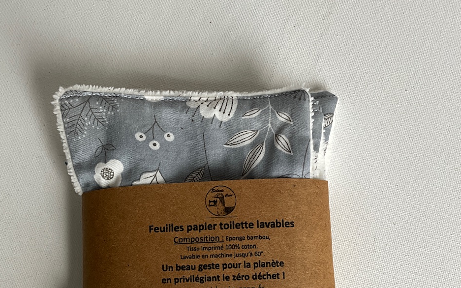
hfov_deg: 47.2
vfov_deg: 30.0
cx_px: 233
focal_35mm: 42
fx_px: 528
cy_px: 222
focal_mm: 3
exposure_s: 1/170
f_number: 1.8
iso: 16
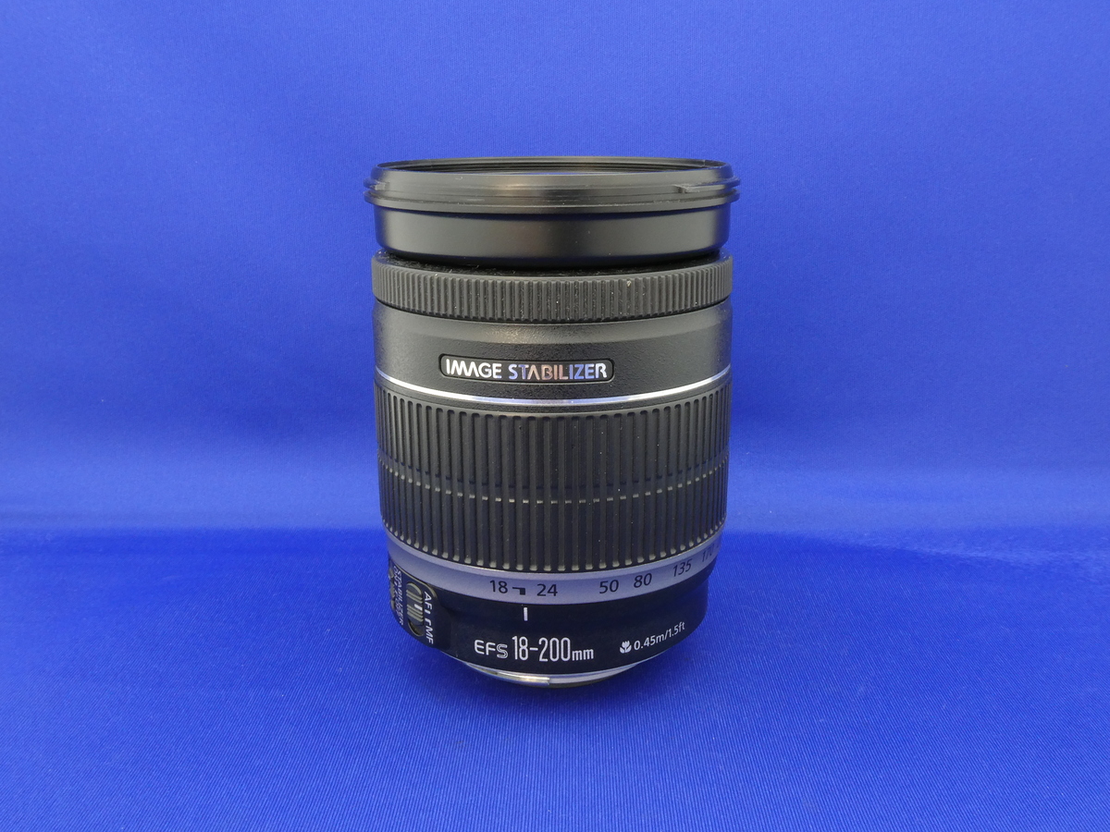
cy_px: 416
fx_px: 1058
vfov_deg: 42.9
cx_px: 555
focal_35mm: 33
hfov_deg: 55.4
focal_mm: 5.8
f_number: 8
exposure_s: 1
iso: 200
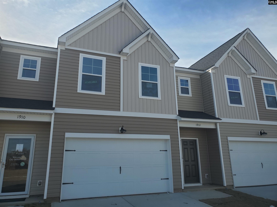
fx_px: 208
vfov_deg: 53.1
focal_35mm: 26
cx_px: 138
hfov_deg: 67.3
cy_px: 104
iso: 50
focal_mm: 4.3
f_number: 2.4
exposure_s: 1/1454
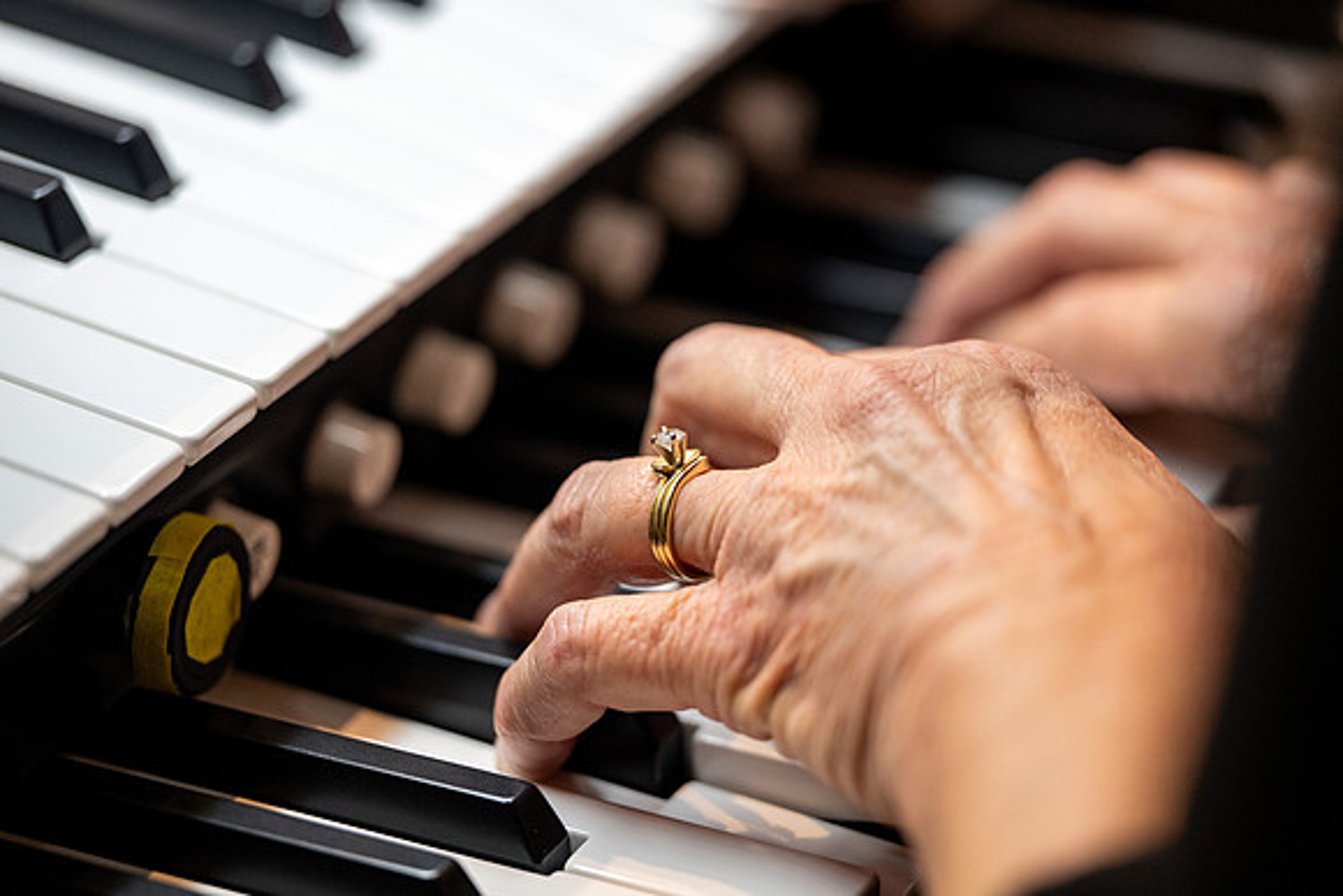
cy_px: 448
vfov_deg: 9.5
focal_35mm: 145
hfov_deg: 14.2
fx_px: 5410
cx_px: 672
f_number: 2.8
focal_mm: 145
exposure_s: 1/200
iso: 2500
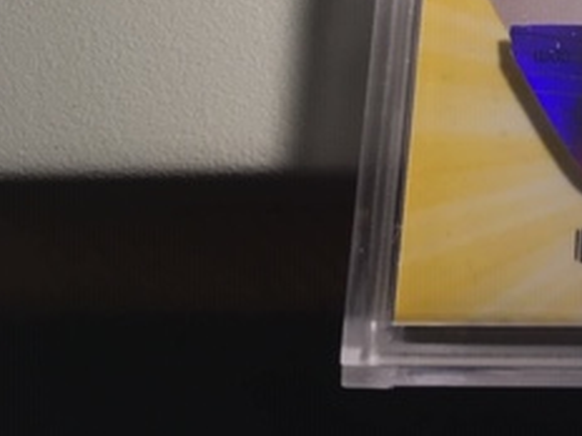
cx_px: 788
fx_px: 1345
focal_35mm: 80
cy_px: -155
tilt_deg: -72.8
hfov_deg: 21.7
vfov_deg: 17.2
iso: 32
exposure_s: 1/120
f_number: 2.2
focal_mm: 4.15
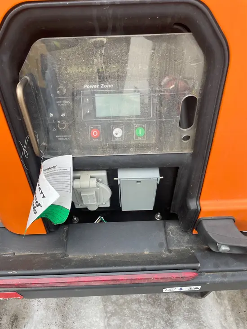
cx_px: 124
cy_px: 164
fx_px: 247
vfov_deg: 67.3
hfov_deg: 53.1
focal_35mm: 26
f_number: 1.6
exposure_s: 1/532
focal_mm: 4.2
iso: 32
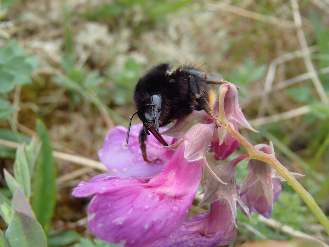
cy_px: 124
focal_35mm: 37
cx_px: 164
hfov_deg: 50.1
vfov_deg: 38.7
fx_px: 352
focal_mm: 6.64
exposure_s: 1/160
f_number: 4.7
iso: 100
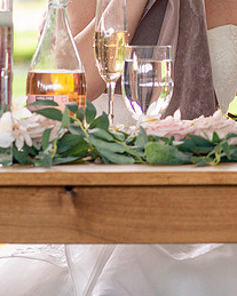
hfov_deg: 4.2
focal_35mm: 360
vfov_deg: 5.3
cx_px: 494
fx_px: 3158
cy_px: -142
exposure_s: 1/160
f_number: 4
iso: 1600
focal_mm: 85
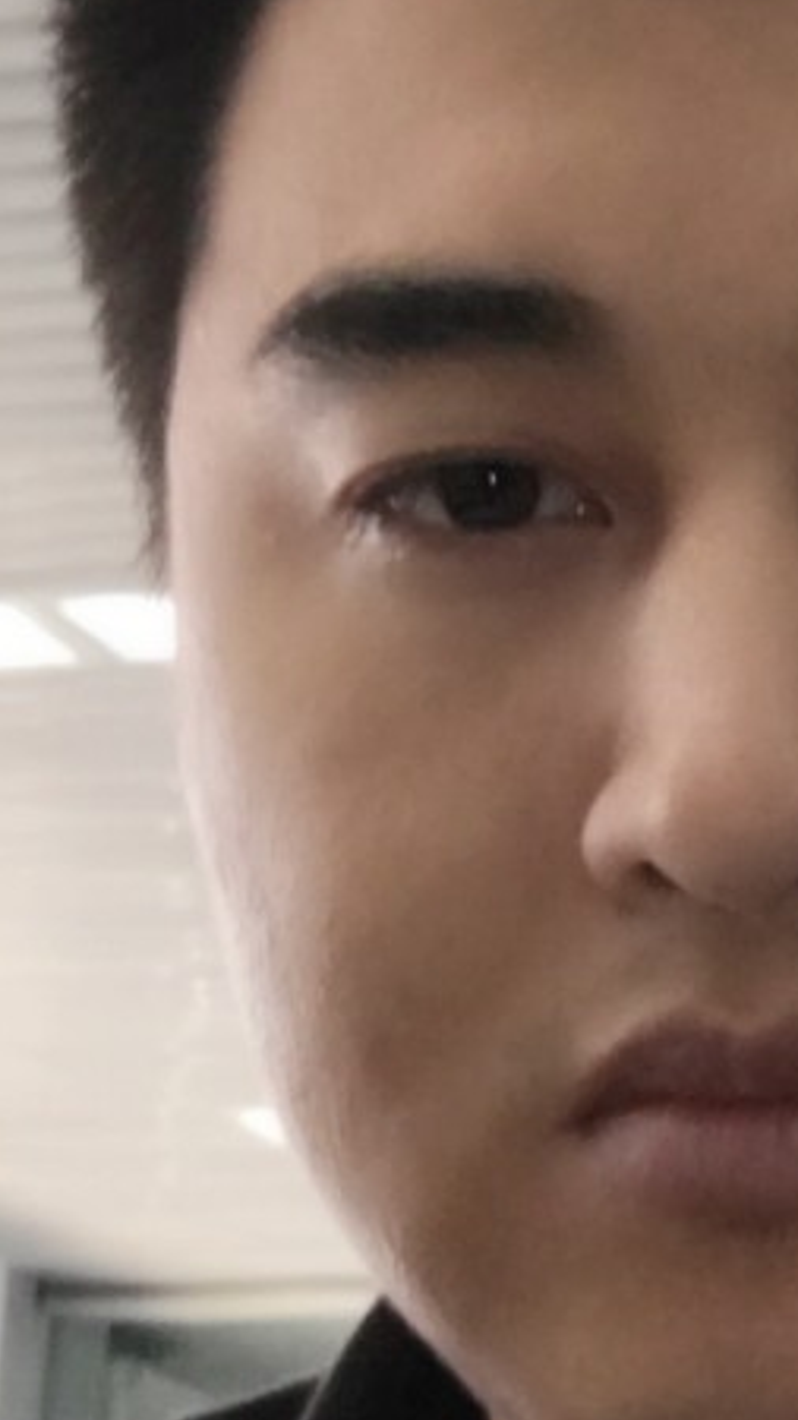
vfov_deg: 17.3
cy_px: 661
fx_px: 4666
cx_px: 722
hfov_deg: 9.7
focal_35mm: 124
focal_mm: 2.87
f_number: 2.2
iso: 40
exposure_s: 1/33
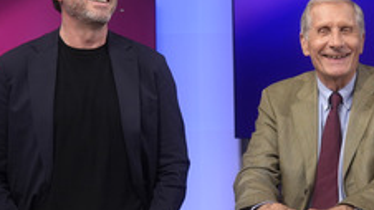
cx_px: 338
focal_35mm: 94
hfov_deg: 22.1
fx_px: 932
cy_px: 83
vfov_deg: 12.9
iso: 640
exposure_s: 1/320
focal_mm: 30
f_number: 2.2
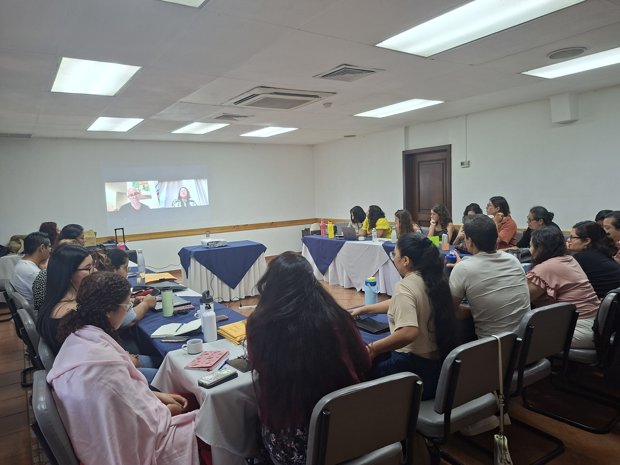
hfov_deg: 73.9
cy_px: 232
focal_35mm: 23
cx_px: 310
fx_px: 412
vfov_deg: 58.9
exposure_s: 1/60
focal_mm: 5.54
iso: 250
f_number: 1.8
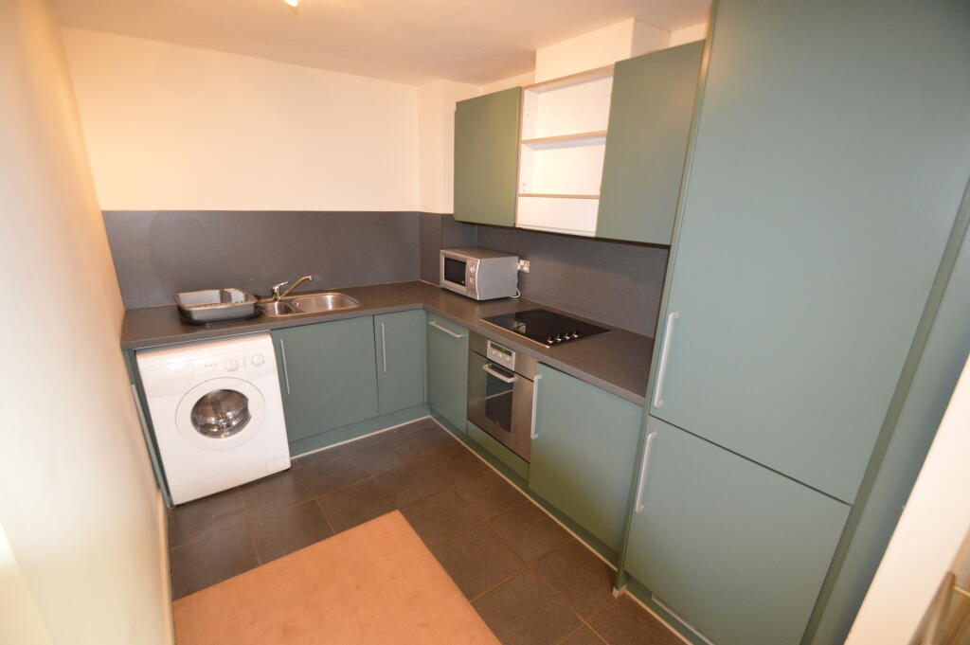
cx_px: 485
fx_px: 404
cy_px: 322
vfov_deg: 77.2
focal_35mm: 15
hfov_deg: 100.4
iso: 2000
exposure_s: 1/60
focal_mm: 10
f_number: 3.5
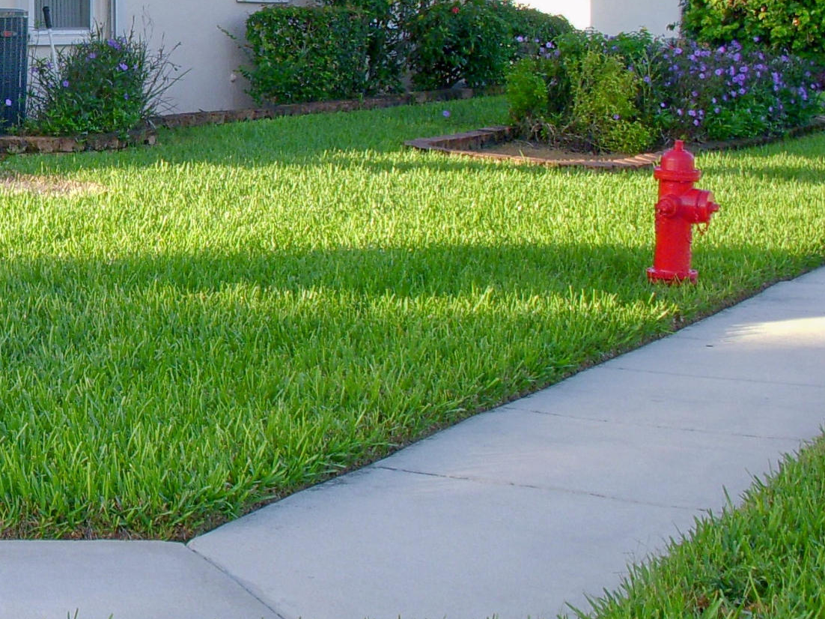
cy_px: 153
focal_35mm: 92
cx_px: -86
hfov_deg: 20.3
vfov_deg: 16.0
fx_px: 2192
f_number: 3.3
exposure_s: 1/200
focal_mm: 6.3
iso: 100
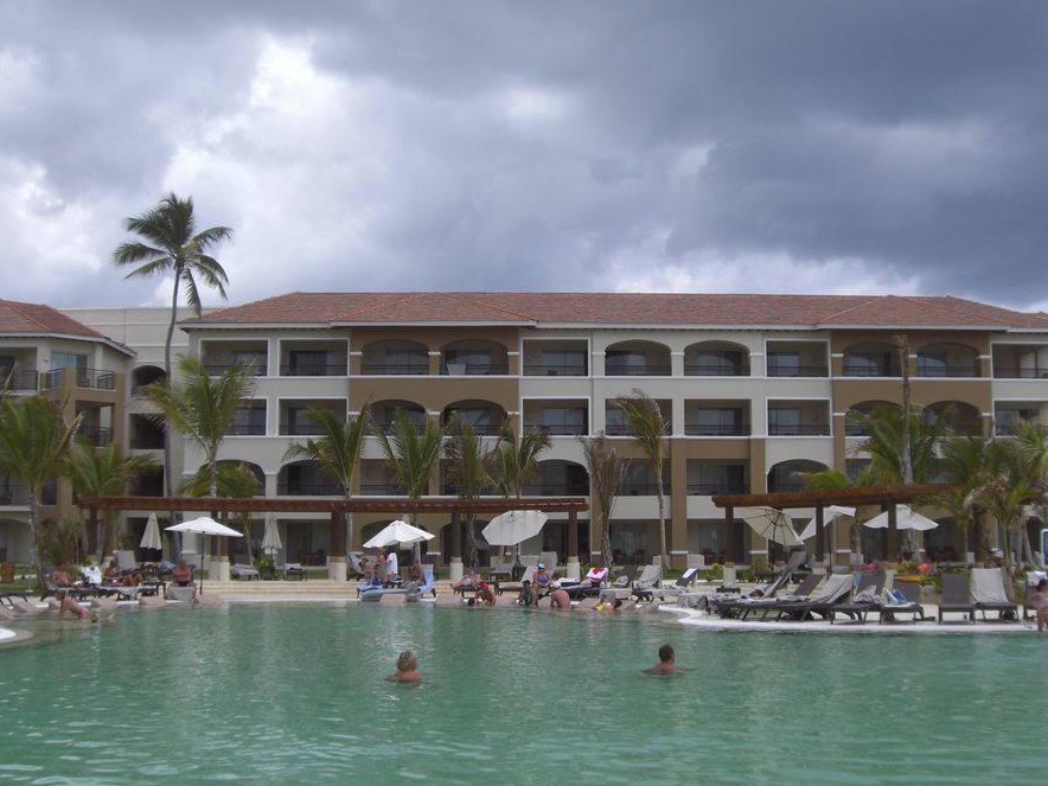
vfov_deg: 32.9
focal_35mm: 44
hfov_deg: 42.9
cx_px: 584
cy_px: 391
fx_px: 1332
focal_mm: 6.2
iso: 64
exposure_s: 1/125
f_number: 8
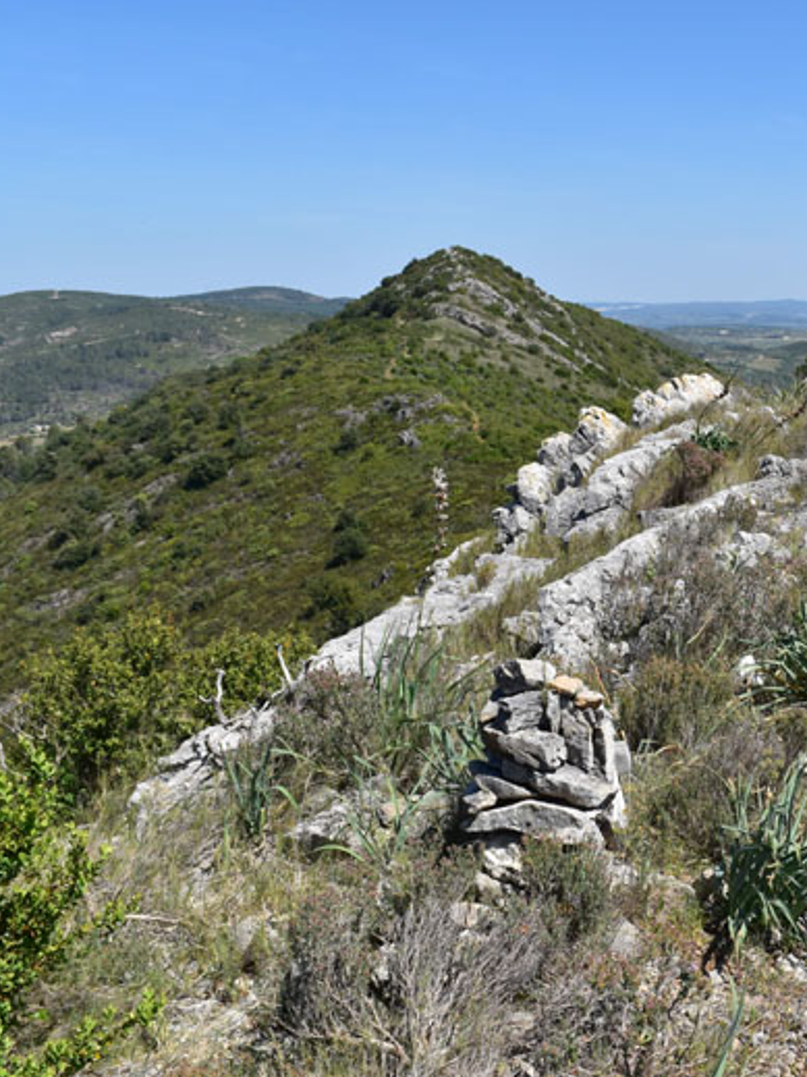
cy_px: 532
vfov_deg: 46.8
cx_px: 739
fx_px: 1244
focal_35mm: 40
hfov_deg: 33.8
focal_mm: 18
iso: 400
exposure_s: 1/400
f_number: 13
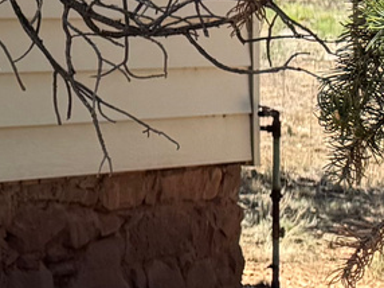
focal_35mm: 172
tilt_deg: +0.2
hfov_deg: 8.8
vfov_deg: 8.6
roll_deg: +0.0
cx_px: -882
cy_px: 23
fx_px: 1906
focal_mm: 6.76
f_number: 1.78
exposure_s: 1/1488
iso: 80
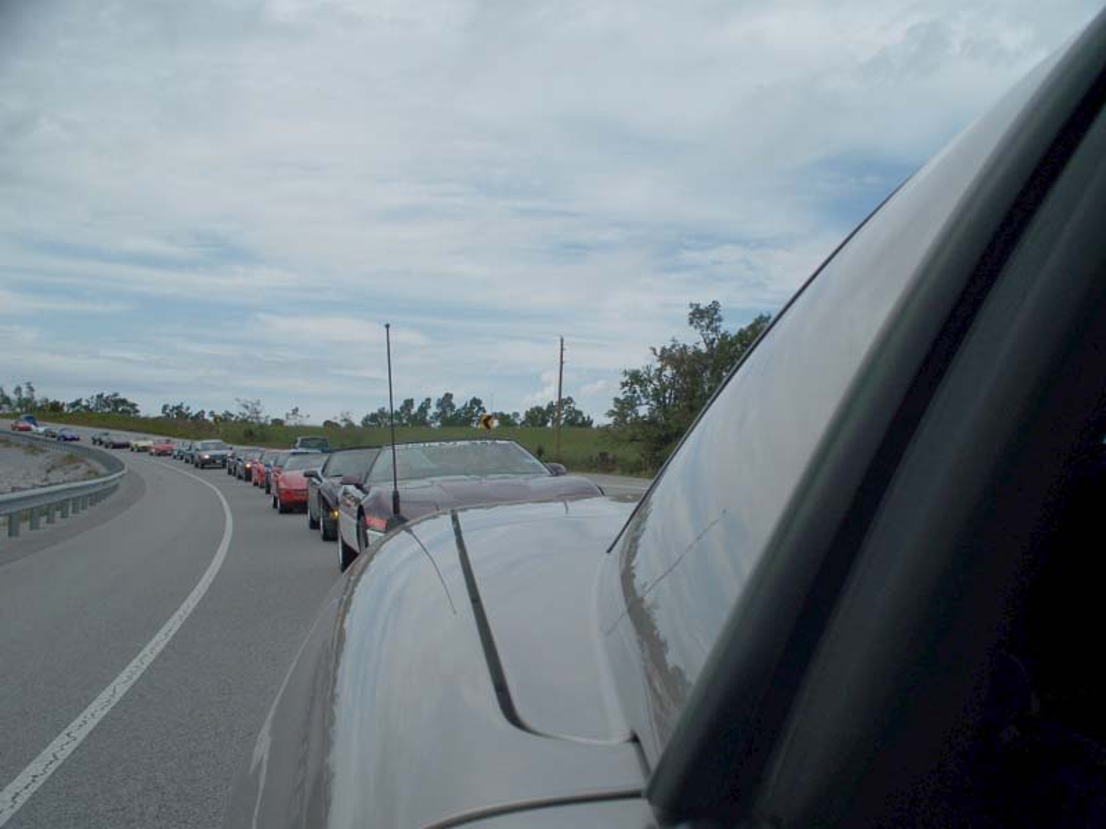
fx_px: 1150
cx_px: 553
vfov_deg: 39.7
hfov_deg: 51.4
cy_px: 414
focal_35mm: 36
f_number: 5
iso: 64
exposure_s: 1/800
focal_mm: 7.54
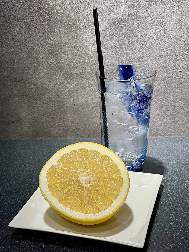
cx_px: 94
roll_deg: +1.3
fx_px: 350
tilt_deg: -24.2
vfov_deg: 39.7
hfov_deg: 30.2
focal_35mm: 48
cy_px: 126
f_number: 1.78
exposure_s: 1/255
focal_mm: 6.76
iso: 64
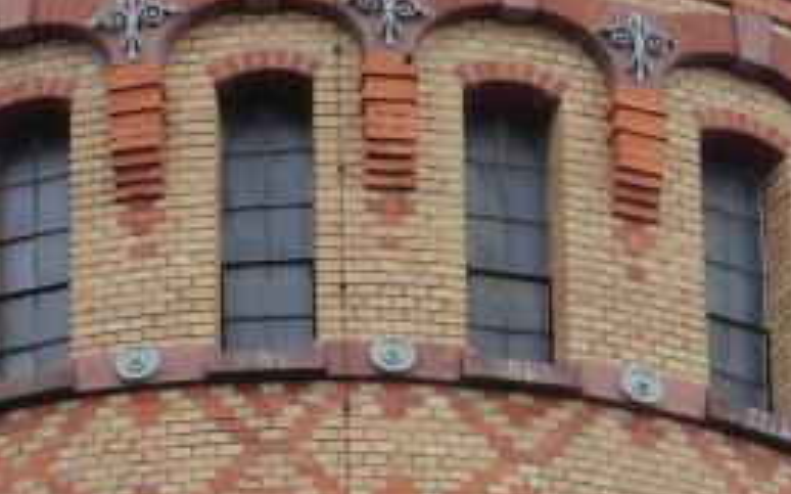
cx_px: 239
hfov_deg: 5.1
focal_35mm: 413
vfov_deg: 3.2
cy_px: 384
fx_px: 8899
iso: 80
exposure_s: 1/160
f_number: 5
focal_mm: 17.5
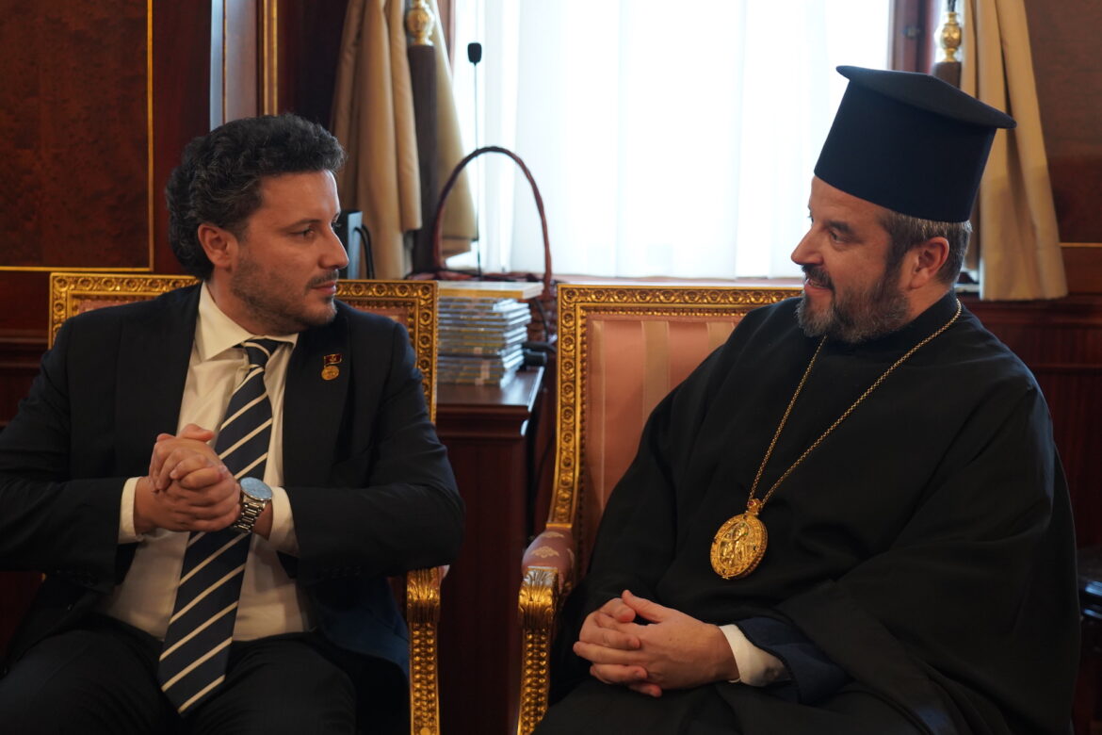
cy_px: 368
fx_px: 1714
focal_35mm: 56
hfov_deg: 35.6
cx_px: 551
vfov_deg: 24.2
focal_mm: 56
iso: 2500
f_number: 4
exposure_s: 1/160
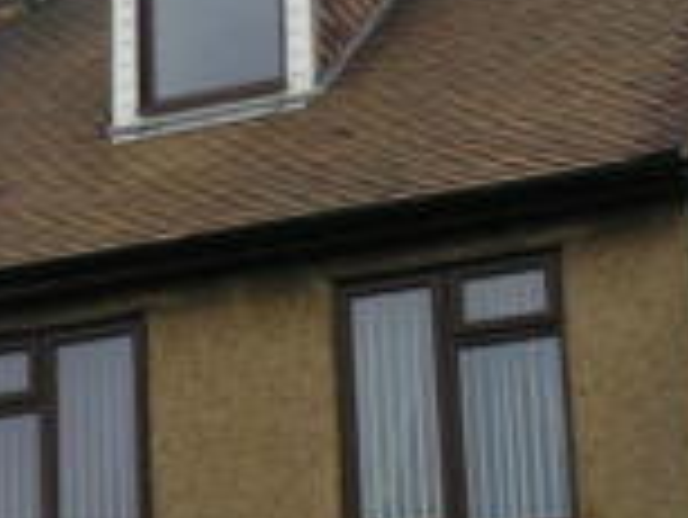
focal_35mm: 122
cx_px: 326
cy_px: 552
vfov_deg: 12.0
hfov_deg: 16.1
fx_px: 2427
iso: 50
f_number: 4
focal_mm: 8.1
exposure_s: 1/90.3
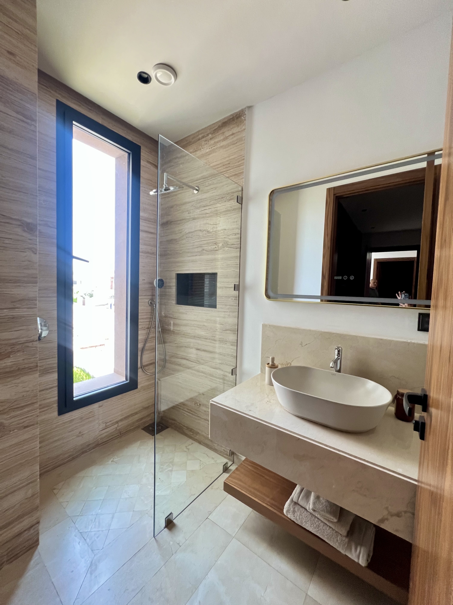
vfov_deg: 106.2
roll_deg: -1.7
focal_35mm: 13
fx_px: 227
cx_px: 226
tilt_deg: -2.6
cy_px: 302
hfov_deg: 89.9
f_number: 1.8
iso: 250
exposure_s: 1/95
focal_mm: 1.57
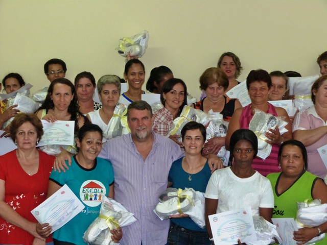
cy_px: 122
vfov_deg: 18.0
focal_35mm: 82
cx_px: 164
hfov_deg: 23.8
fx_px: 775
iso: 250
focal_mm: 14.8
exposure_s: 1/60
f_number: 3.4
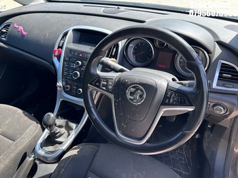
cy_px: 89
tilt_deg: -37.4
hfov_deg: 67.3
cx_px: 119
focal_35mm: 26
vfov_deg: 53.0
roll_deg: +2.2
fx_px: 179
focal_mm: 5.7
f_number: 1.5
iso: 40
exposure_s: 1/282
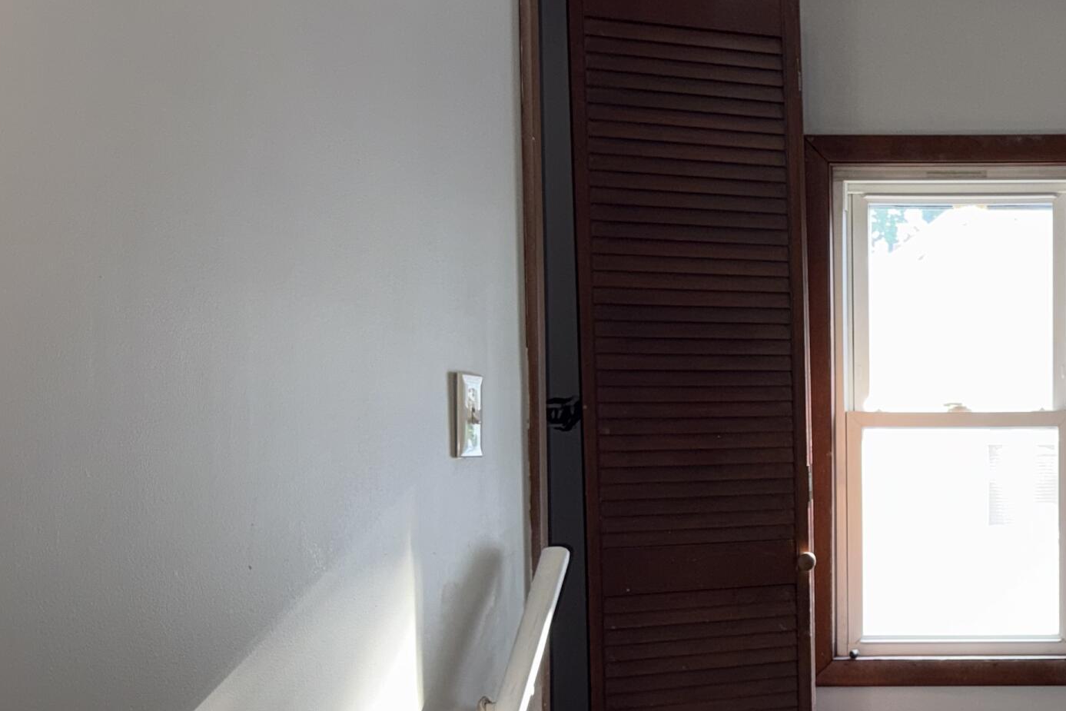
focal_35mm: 54
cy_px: 507
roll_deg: +0.2
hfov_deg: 33.7
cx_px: 1067
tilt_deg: -1.5
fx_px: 1599
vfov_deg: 24.9
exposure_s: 1/24
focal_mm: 6.76
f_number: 1.78
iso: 64
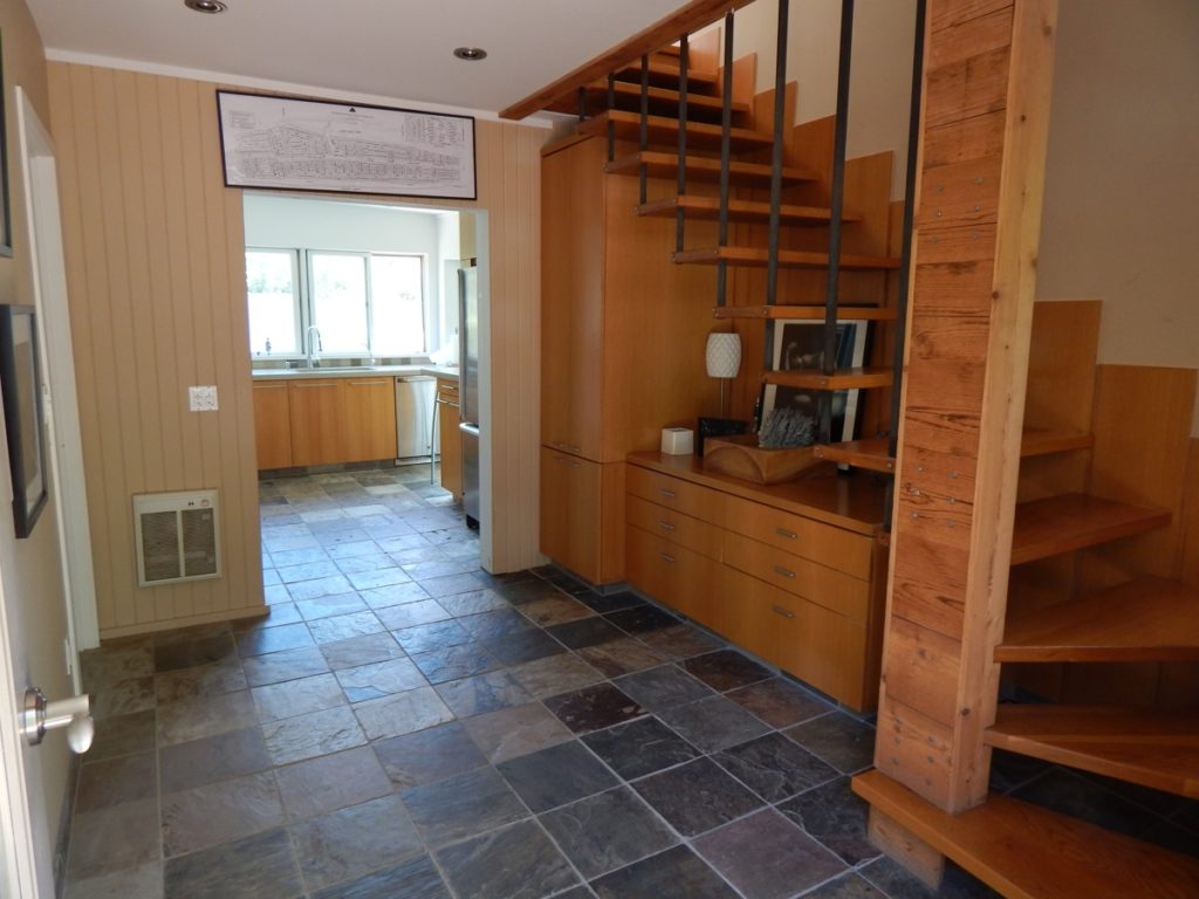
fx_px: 762
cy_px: 450
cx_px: 600
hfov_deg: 76.4
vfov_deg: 61.1
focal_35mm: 22
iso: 140
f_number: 3
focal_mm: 4
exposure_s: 1/30
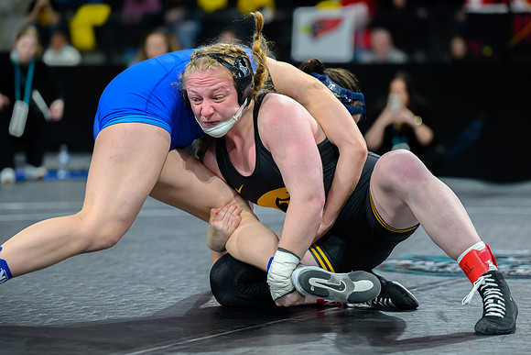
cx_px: 296
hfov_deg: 15.6
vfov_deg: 10.4
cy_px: 169
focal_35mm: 131
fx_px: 1937
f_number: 2.8
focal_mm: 115
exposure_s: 1/640
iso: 3200
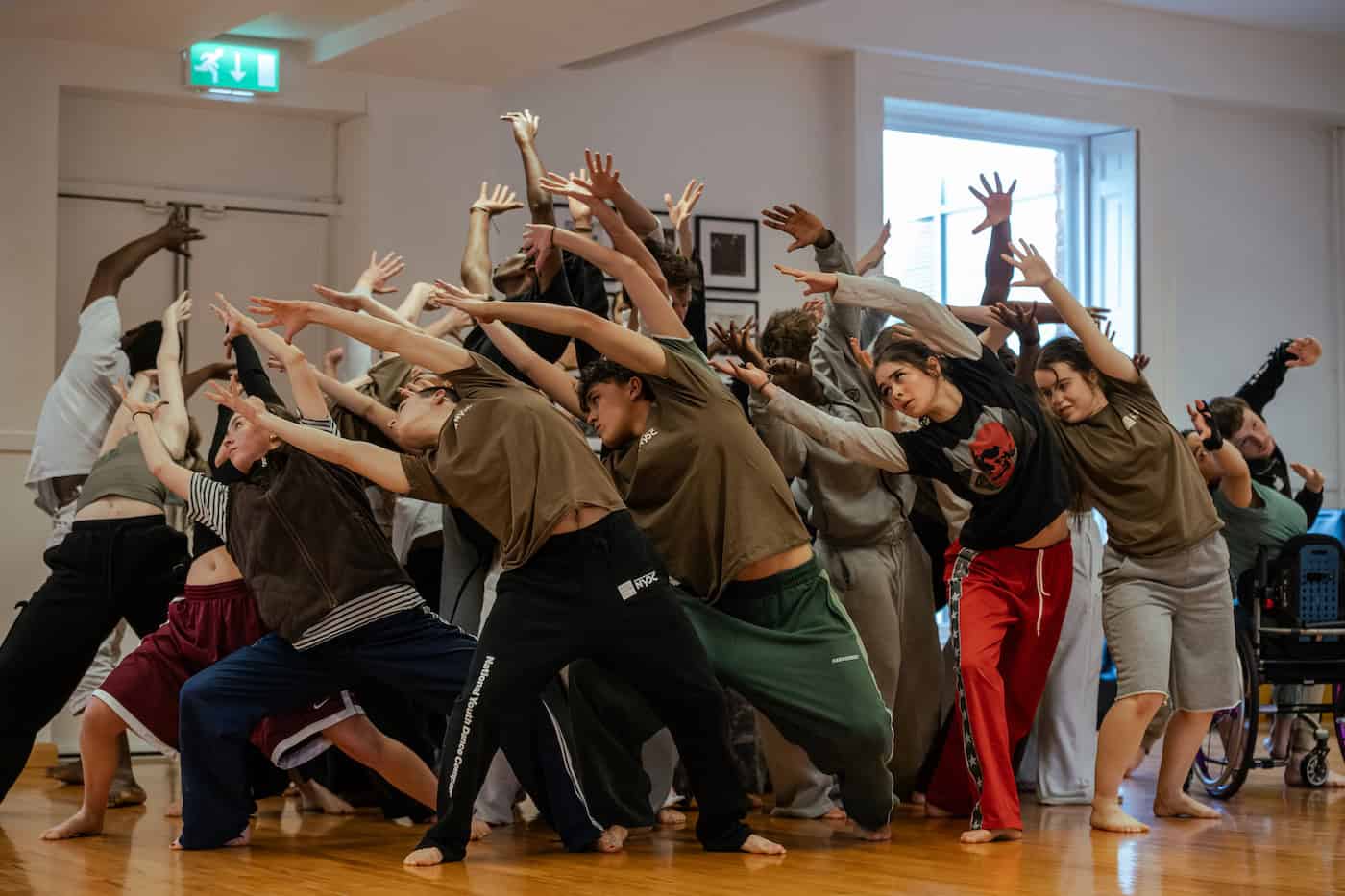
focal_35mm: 70
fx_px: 2615
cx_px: 672
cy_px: 448
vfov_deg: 19.5
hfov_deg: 28.8
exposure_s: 1/640
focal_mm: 70
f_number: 3.5
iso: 3200
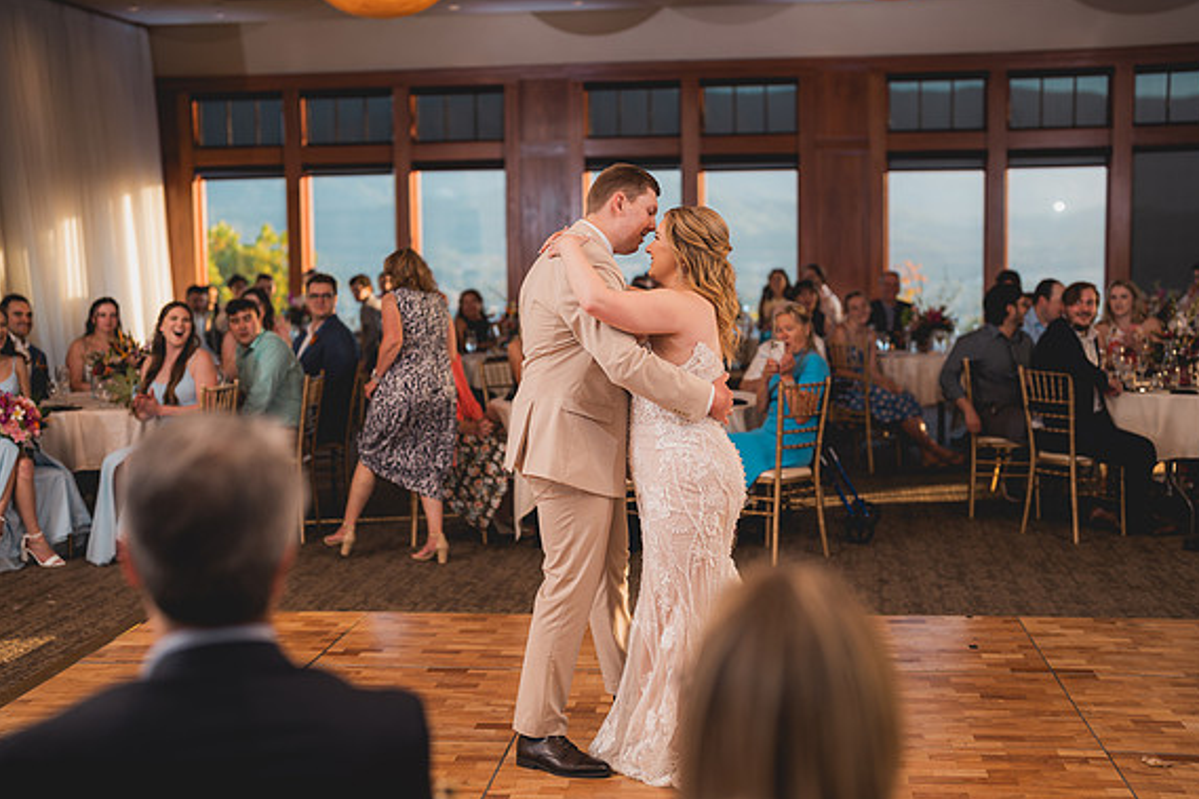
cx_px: 609
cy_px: 402
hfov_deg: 38.9
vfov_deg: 26.5
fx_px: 1698
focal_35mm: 51
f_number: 1.8
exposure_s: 1/250
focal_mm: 50
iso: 125
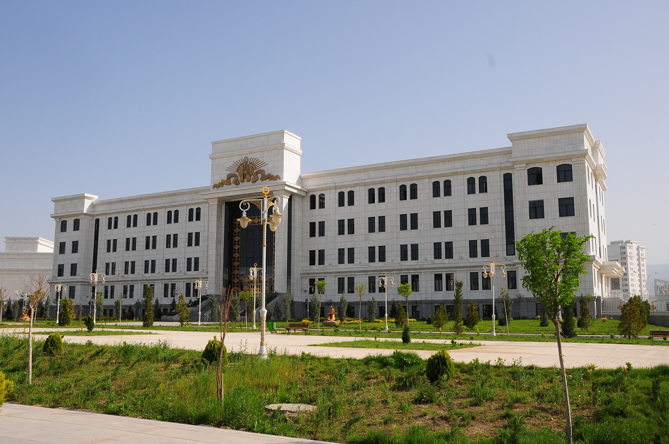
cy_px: 222
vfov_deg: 39.9
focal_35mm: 33
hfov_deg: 57.3
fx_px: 612
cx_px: 334
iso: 250
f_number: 11
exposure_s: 1/500
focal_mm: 22
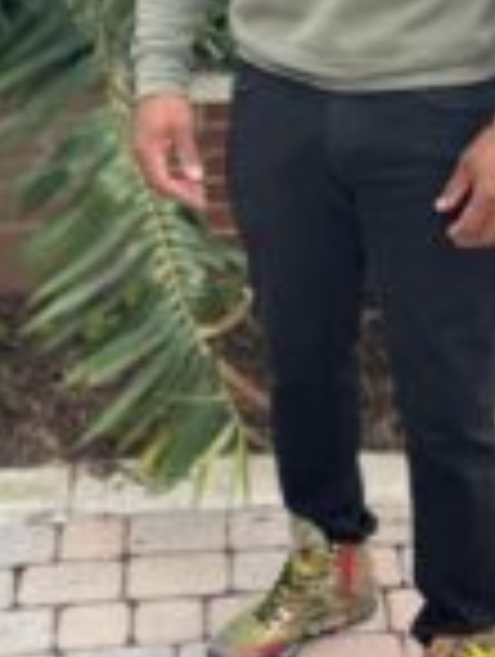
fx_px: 1350
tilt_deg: -18.6
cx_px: 382
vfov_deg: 27.0
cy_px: 176
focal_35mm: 71
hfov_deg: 20.6
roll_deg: -3.0
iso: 32
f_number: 1.6
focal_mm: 4.2
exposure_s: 1/413
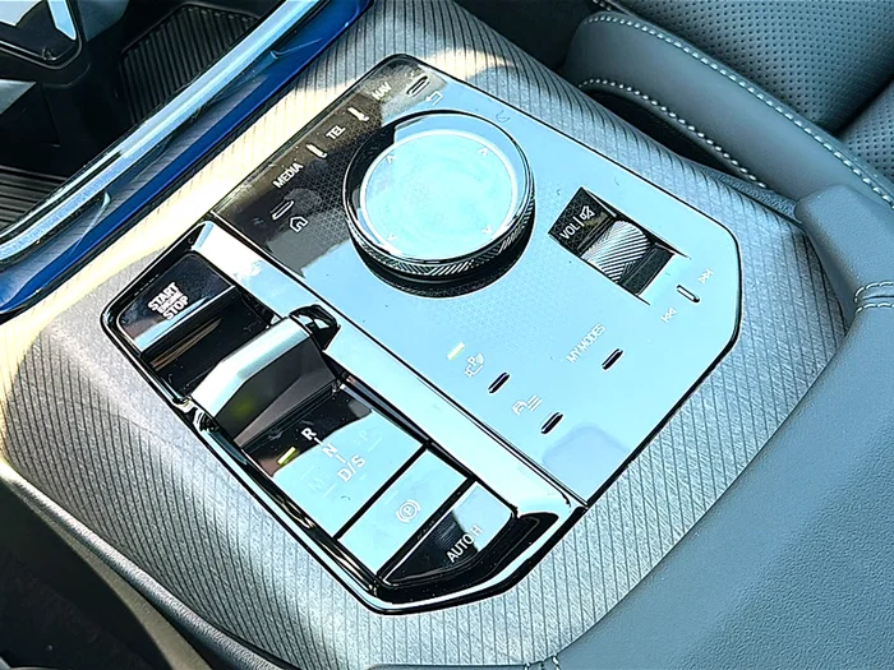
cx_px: 447
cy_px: 335
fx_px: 1136
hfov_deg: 42.9
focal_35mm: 44
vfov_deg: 32.9
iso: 50
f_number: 1.78
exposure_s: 1/84
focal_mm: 6.86
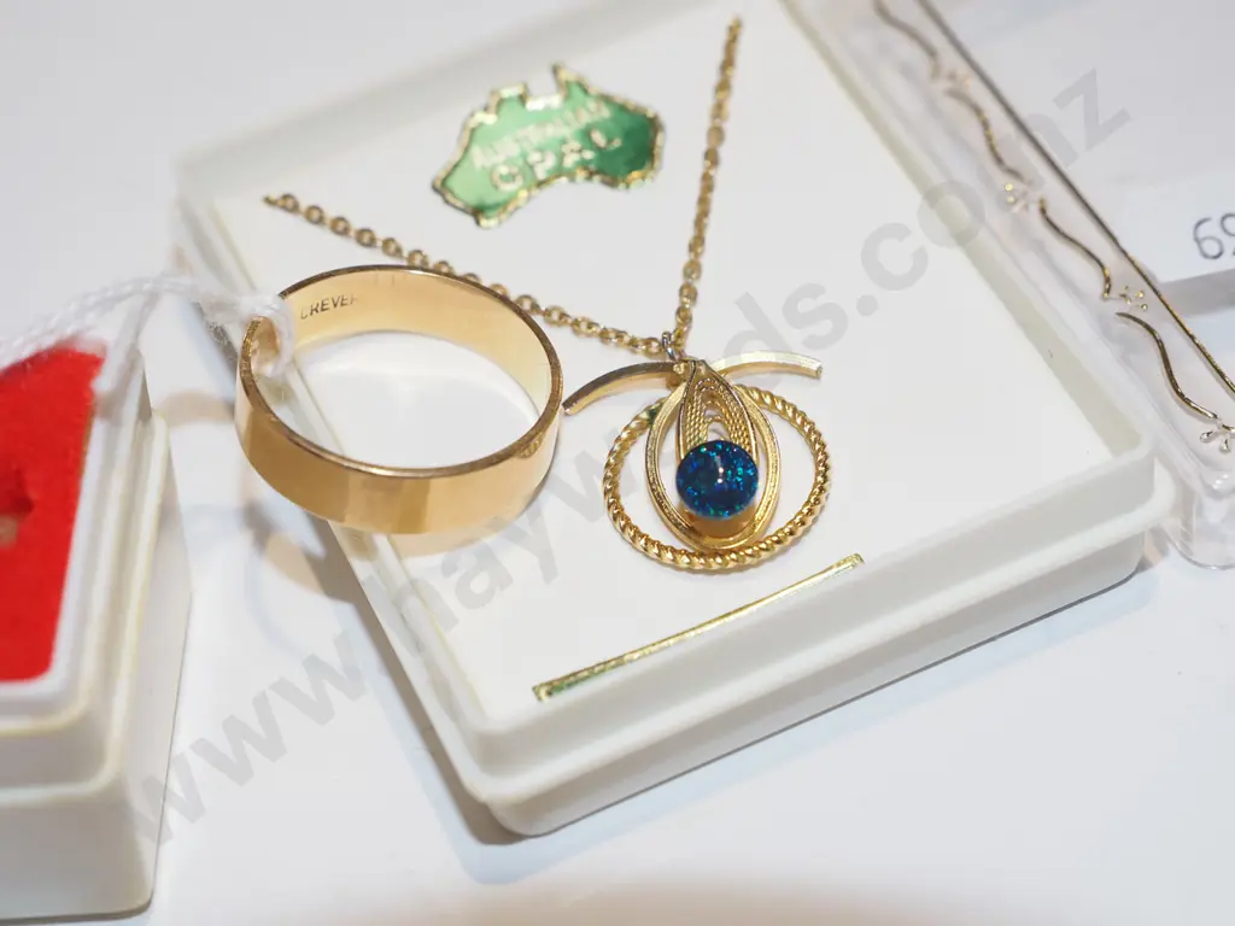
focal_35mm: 84
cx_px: 618
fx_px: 2997
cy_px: 463
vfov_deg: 17.6
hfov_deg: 23.3
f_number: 5.6
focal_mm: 42
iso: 640
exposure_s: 1/200
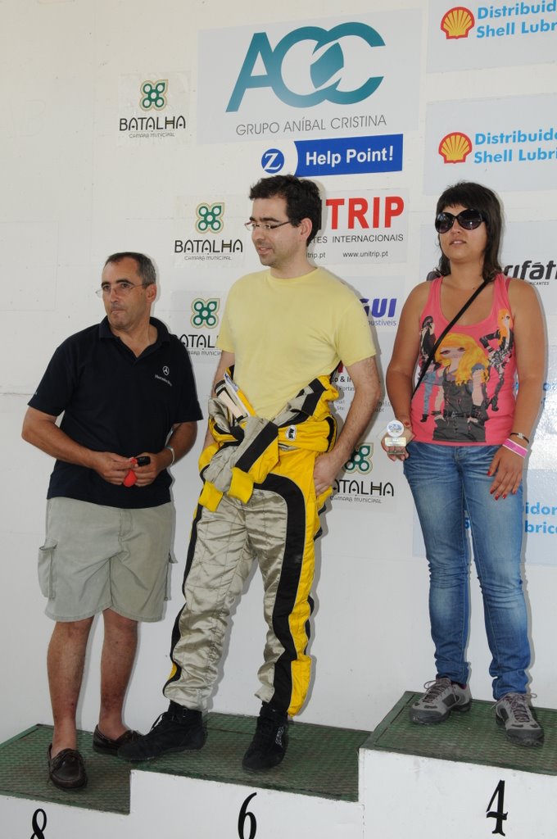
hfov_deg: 29.8
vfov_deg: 43.7
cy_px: 420
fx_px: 1047
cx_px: 278
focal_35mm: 45
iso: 400
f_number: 8
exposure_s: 1/60
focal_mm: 30
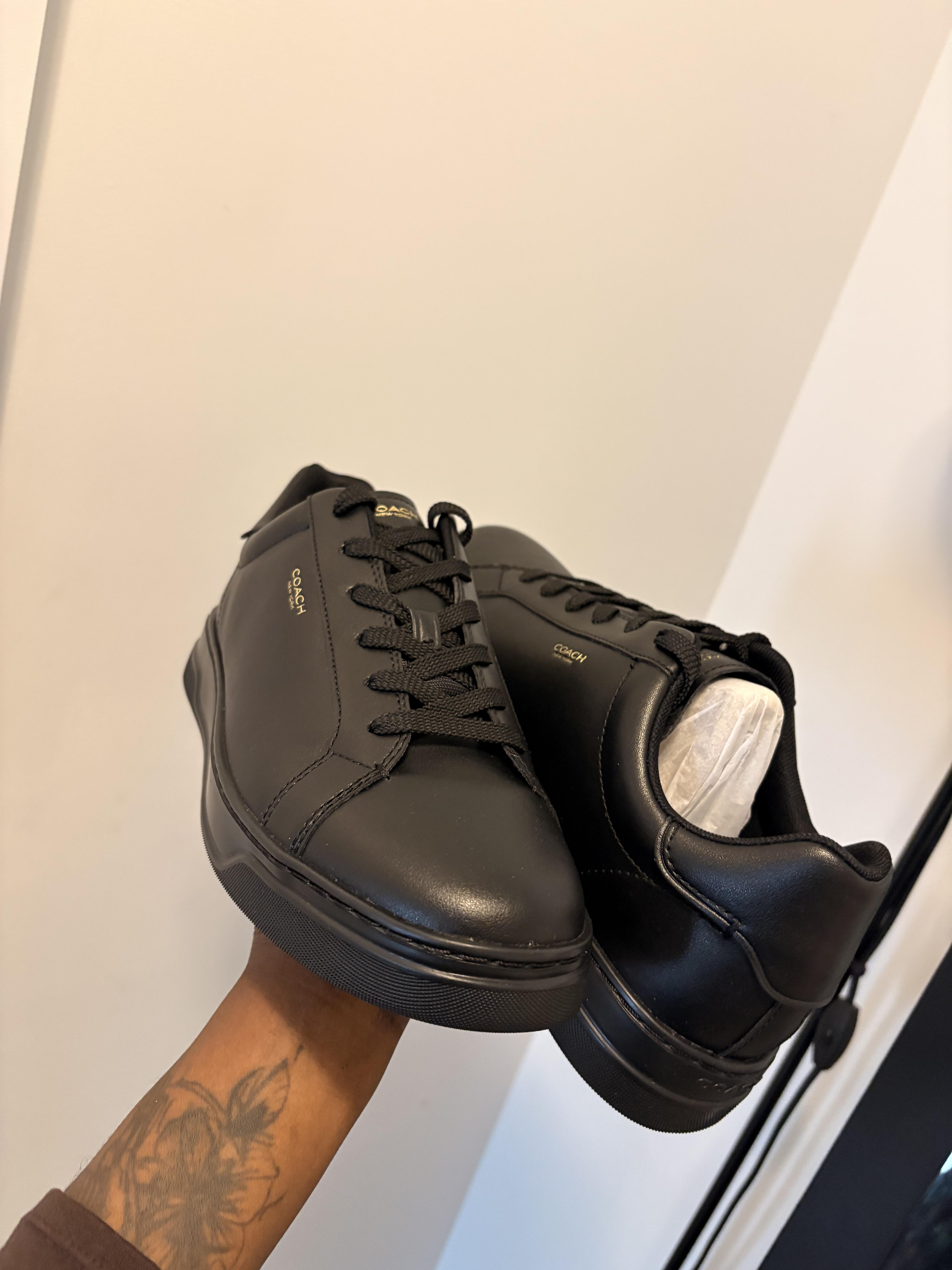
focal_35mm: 26
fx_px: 953
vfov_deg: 67.3
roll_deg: -18.4
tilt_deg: -17.9
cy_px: 635
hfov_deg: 53.1
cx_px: 476
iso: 320
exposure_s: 1/60
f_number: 1.6
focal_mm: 5.96
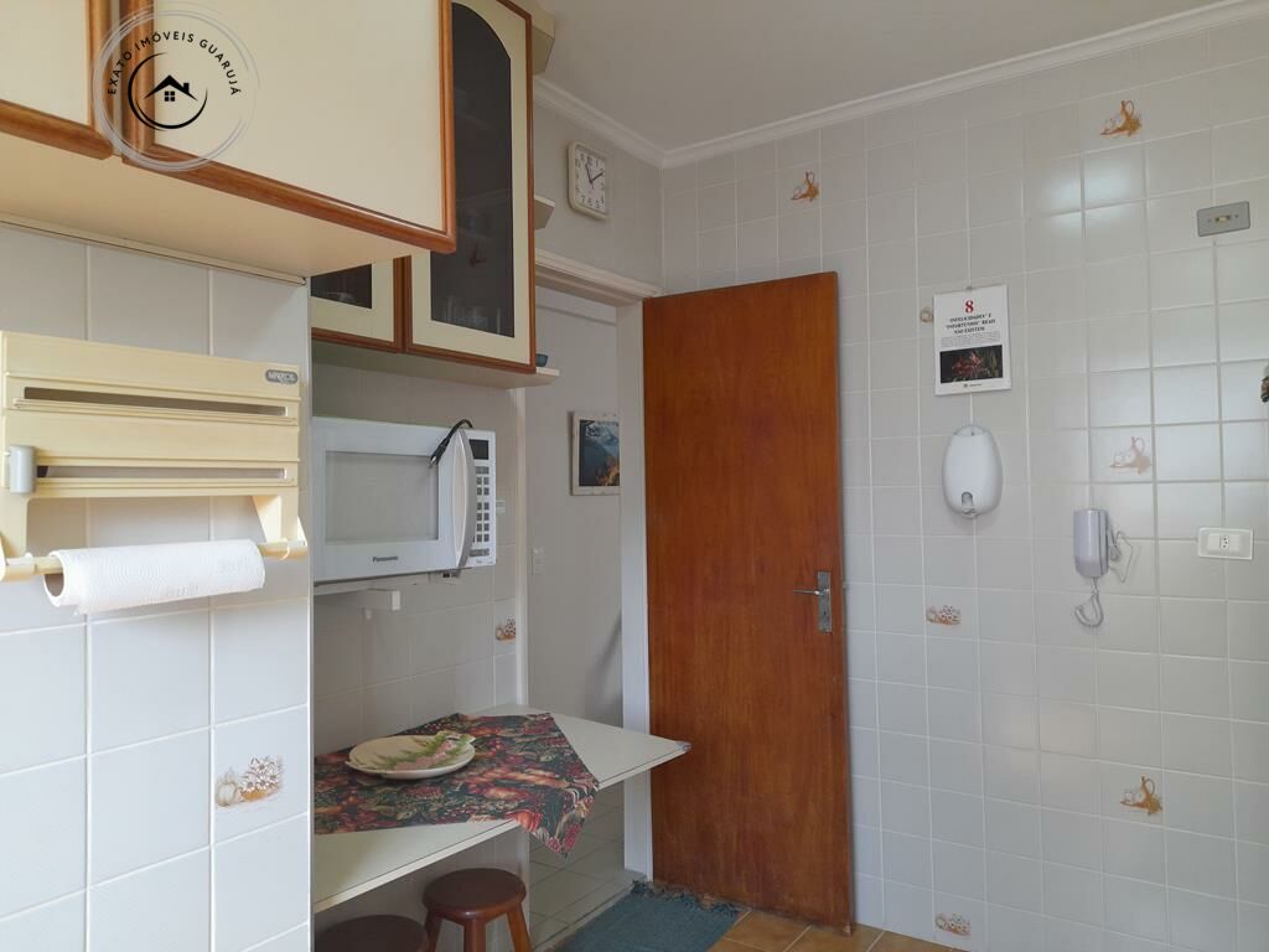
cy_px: 476
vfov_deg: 54.9
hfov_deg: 69.4
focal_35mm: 25
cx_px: 634
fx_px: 916
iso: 80
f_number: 2
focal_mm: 4.6
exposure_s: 1/60
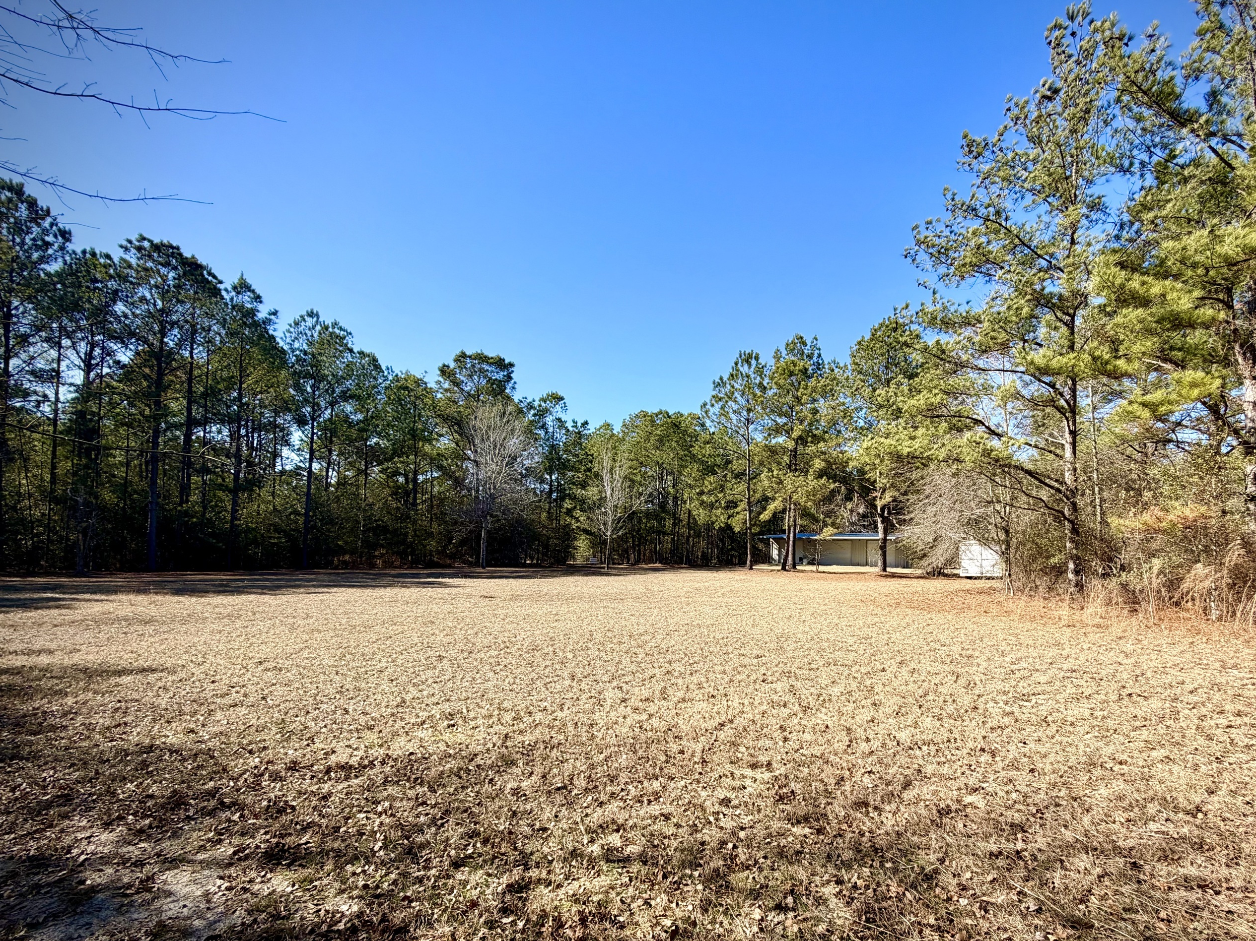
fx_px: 617
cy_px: 545
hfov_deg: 90.3
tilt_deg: +1.0
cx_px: 727
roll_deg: -0.8
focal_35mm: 17
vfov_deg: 74.2
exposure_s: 1/770
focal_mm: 2.22
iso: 40
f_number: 2.2
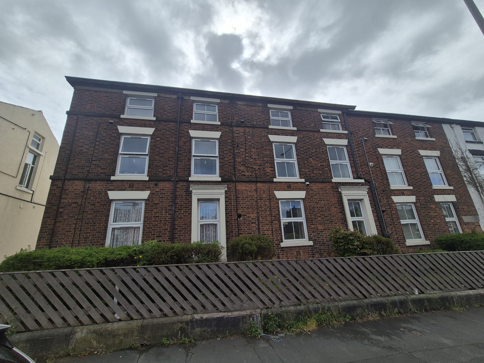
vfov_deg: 89.9
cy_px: 182
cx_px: 242
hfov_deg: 106.2
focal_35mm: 13
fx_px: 182
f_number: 2.2
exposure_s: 1/3800
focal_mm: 2.2
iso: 50
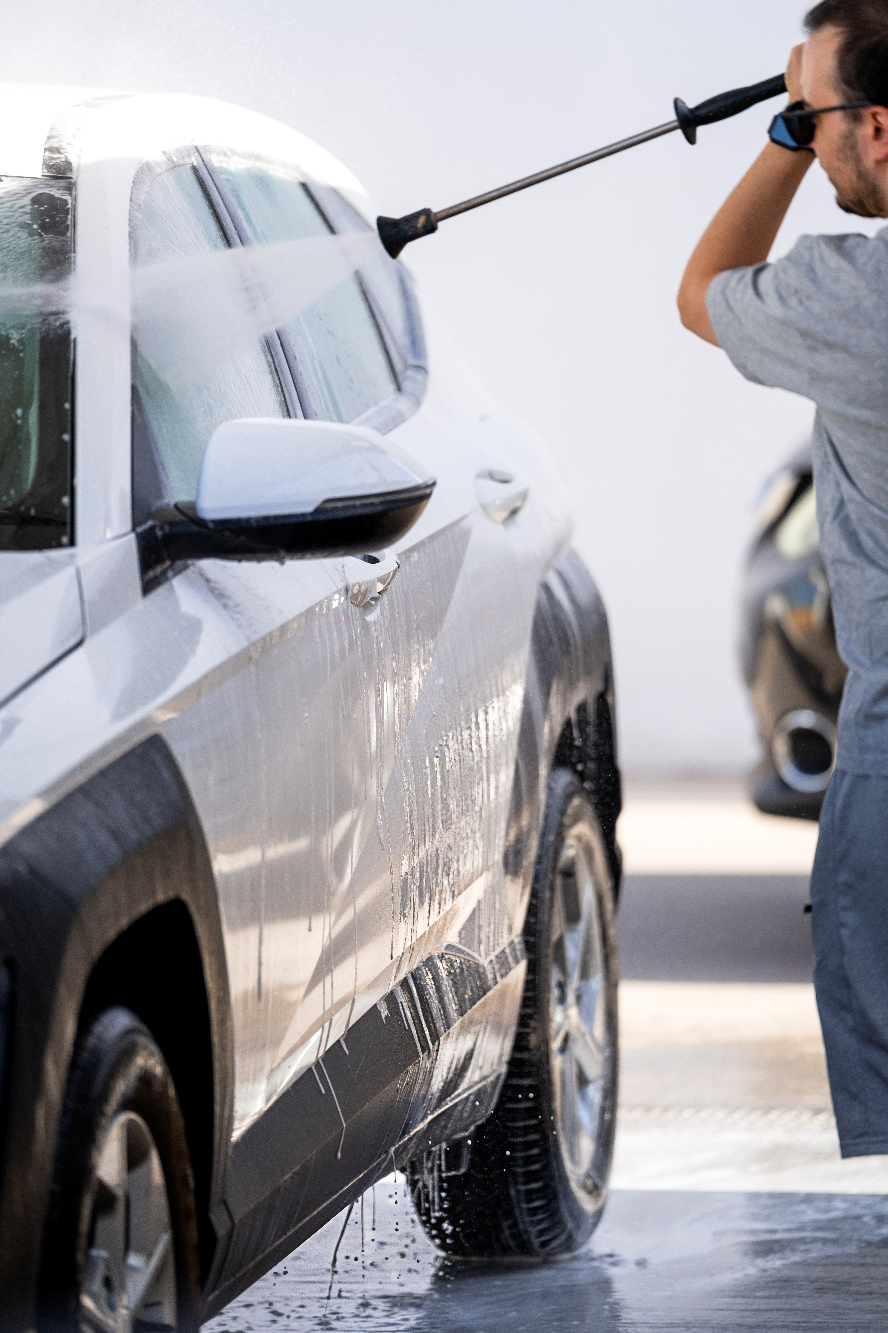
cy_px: 666
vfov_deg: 10.3
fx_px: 7399
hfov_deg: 6.9
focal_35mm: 200
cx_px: 444
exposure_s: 1/2000
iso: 400
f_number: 2.8
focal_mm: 200
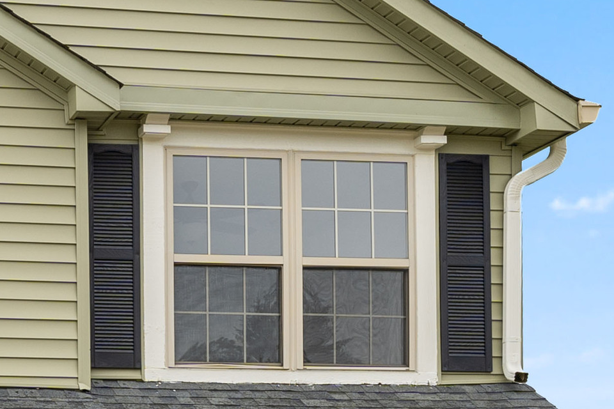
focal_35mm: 96
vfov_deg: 14.0
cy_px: 412
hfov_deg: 19.9
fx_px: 1637
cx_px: -137
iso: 100
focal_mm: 20
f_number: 5.6
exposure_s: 1/125
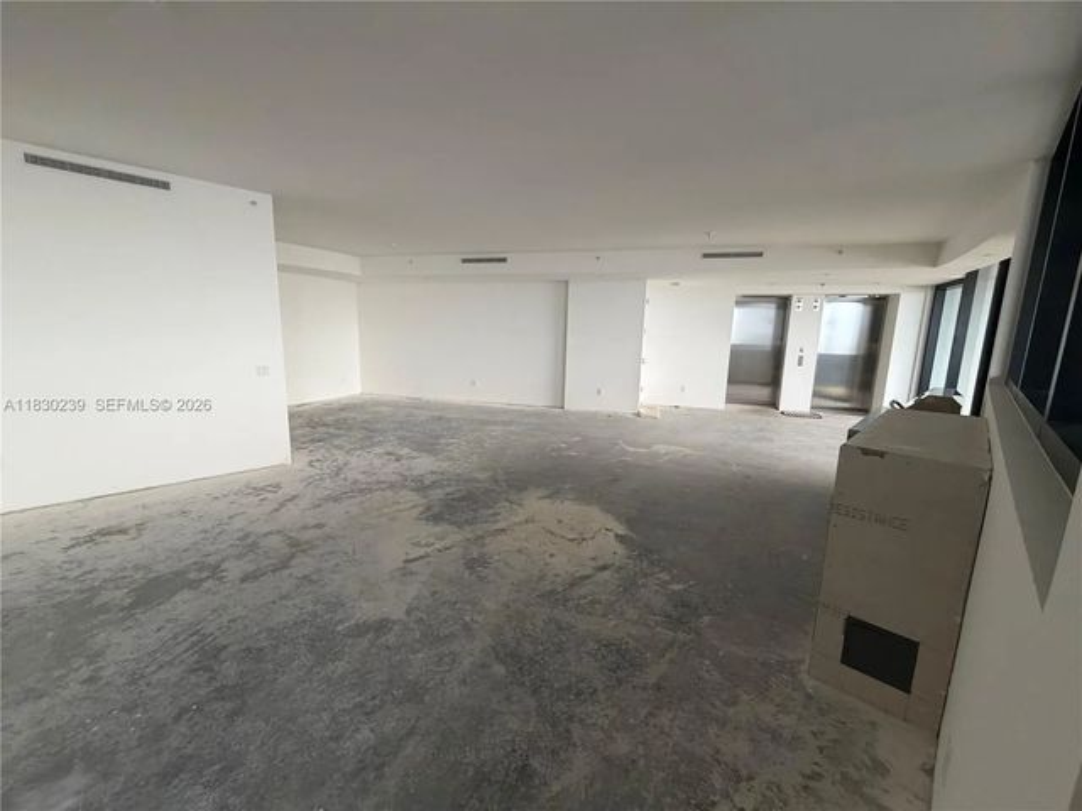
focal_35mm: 14
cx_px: 541
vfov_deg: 85.7
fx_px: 438
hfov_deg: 102.1
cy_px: 406
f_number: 2.2
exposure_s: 1/88
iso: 320
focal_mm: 2.22
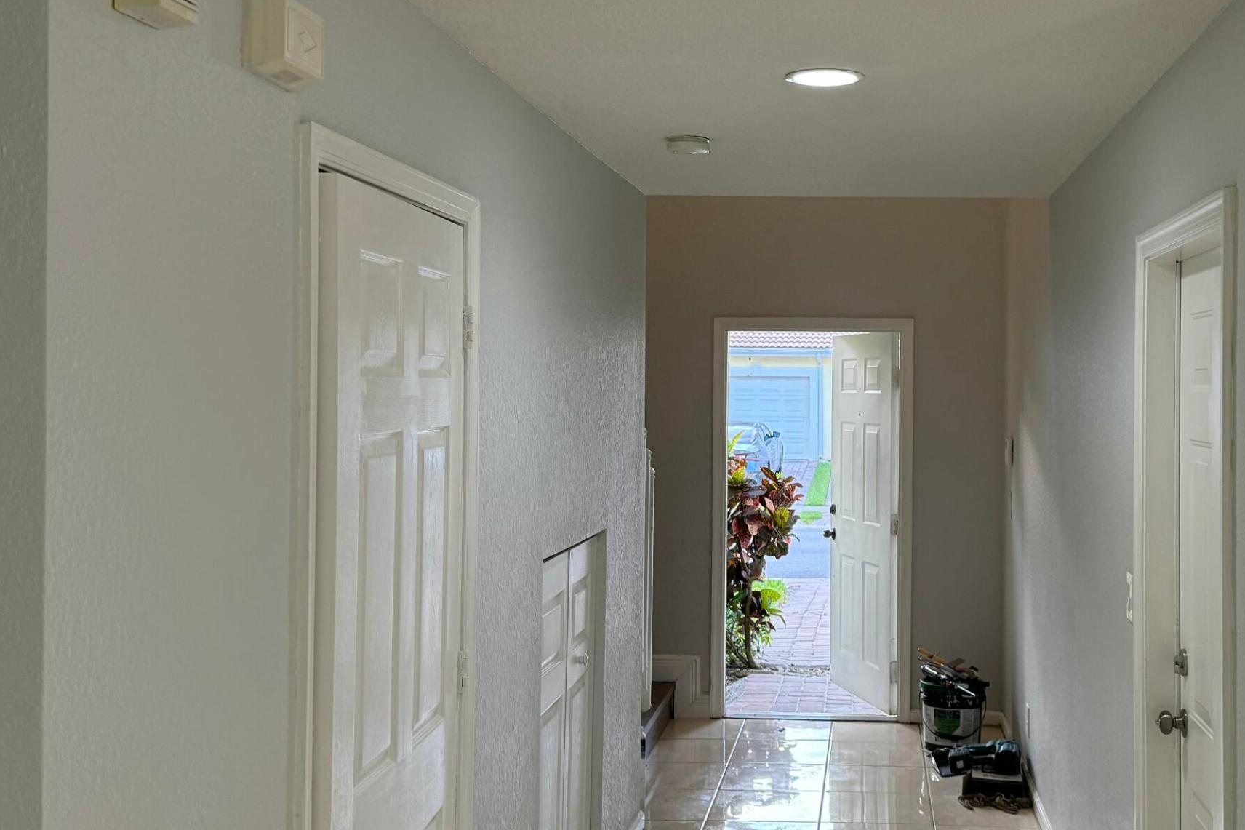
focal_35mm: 42
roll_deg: -1.8
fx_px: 1452
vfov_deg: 31.9
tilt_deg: -0.6
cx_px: 812
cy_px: 364
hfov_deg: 45.8
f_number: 1.78
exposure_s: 1/60
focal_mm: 6.76
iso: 125
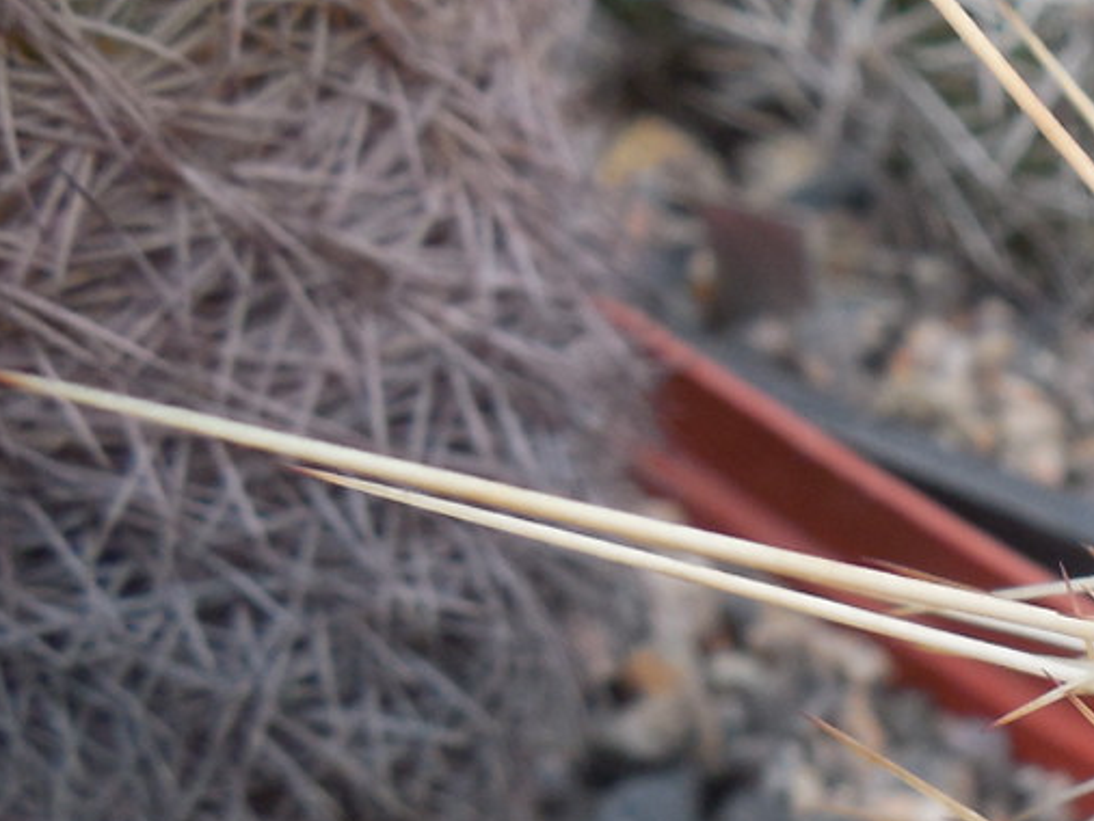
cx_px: 1617
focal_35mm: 98
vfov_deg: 14.4
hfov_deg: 18.0
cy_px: 1126
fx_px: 3099
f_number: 3.6
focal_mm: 5.6
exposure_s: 1/50
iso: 125
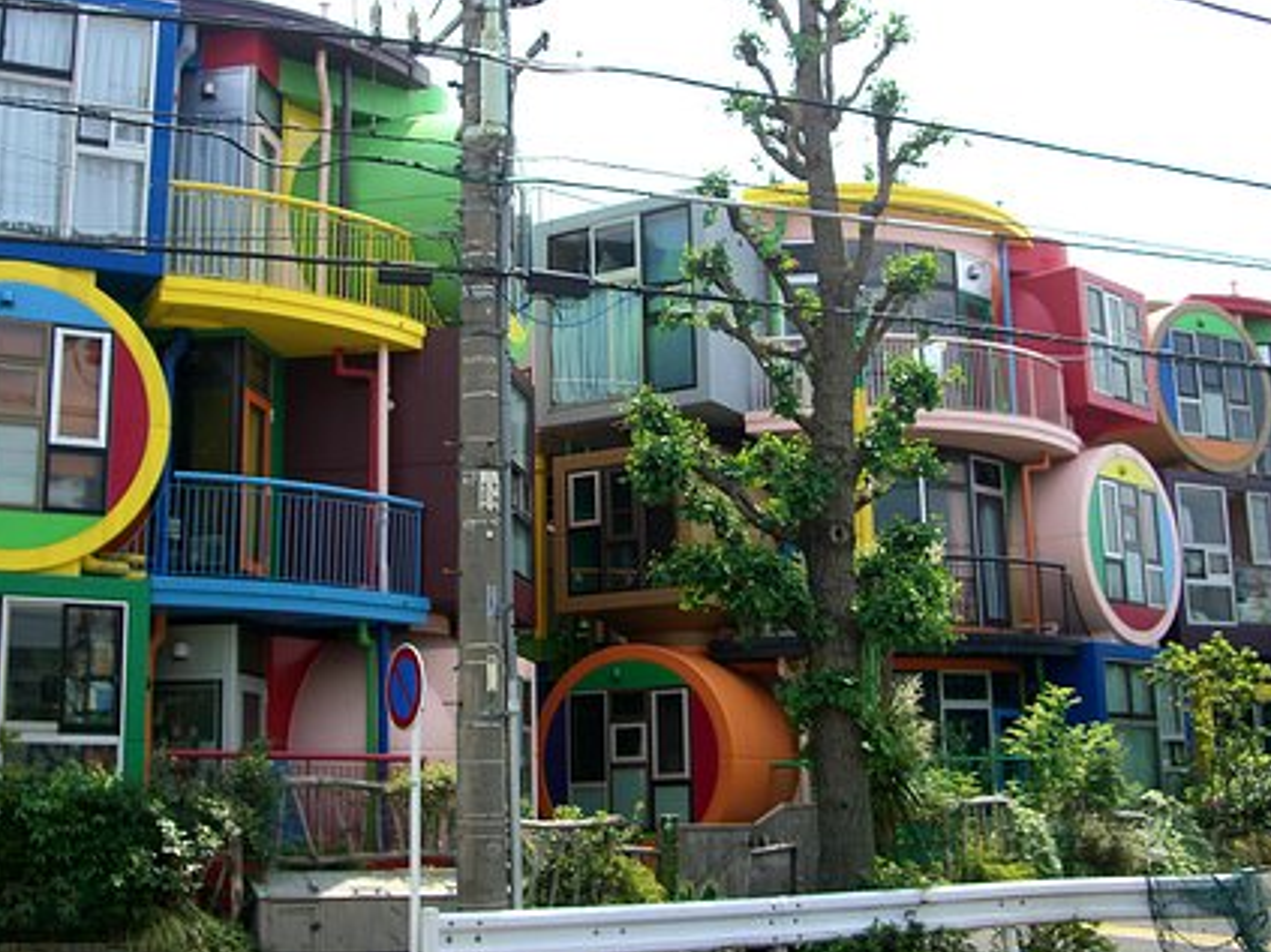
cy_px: 423
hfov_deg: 41.2
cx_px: 607
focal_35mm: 46
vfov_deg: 31.5
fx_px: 1689
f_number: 5.6
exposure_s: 1/200
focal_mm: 7.9
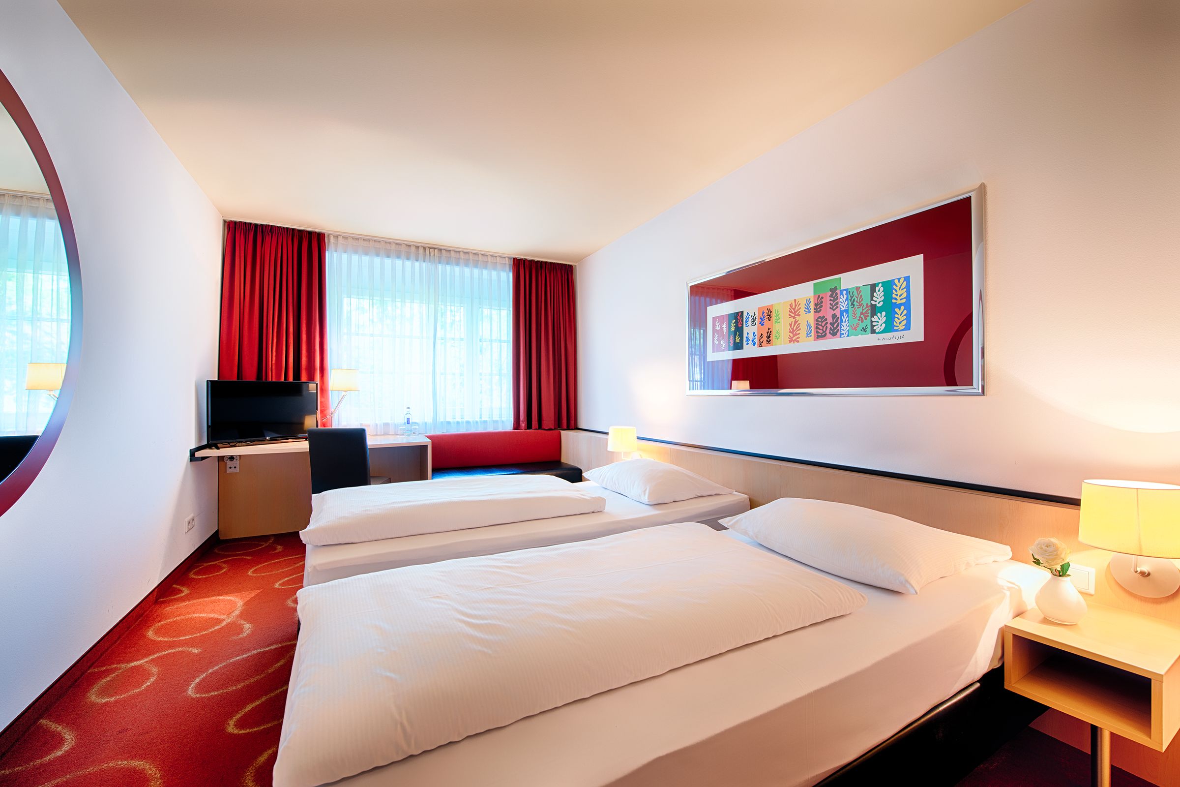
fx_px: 459
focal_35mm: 14
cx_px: 590
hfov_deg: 104.3
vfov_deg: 81.2
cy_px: 394
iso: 100
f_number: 8
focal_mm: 14
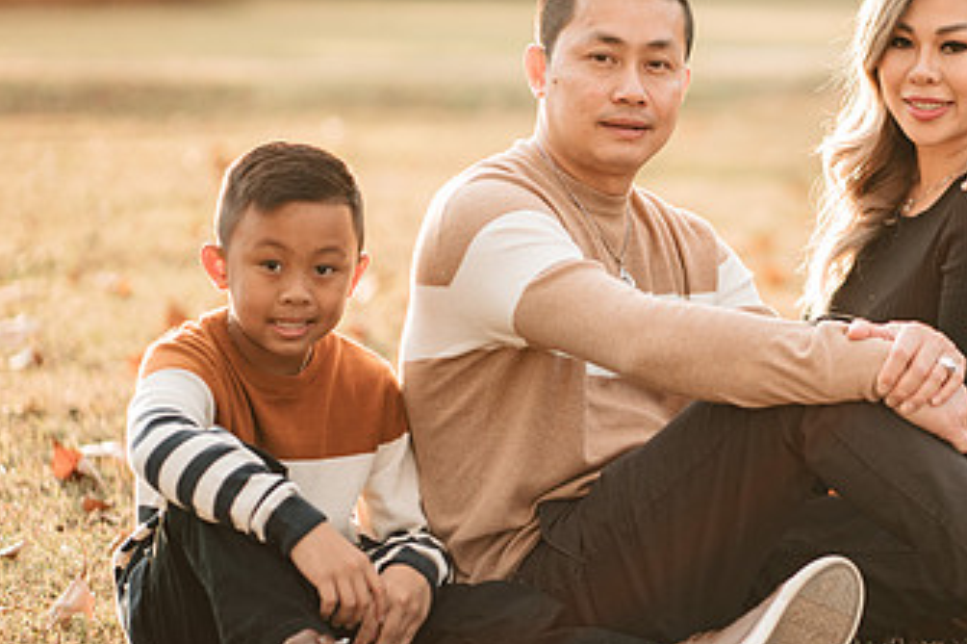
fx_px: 4054
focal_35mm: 151
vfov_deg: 9.1
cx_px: 800
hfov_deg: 13.5
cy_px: 250
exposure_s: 1/1250
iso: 500
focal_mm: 85
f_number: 1.8
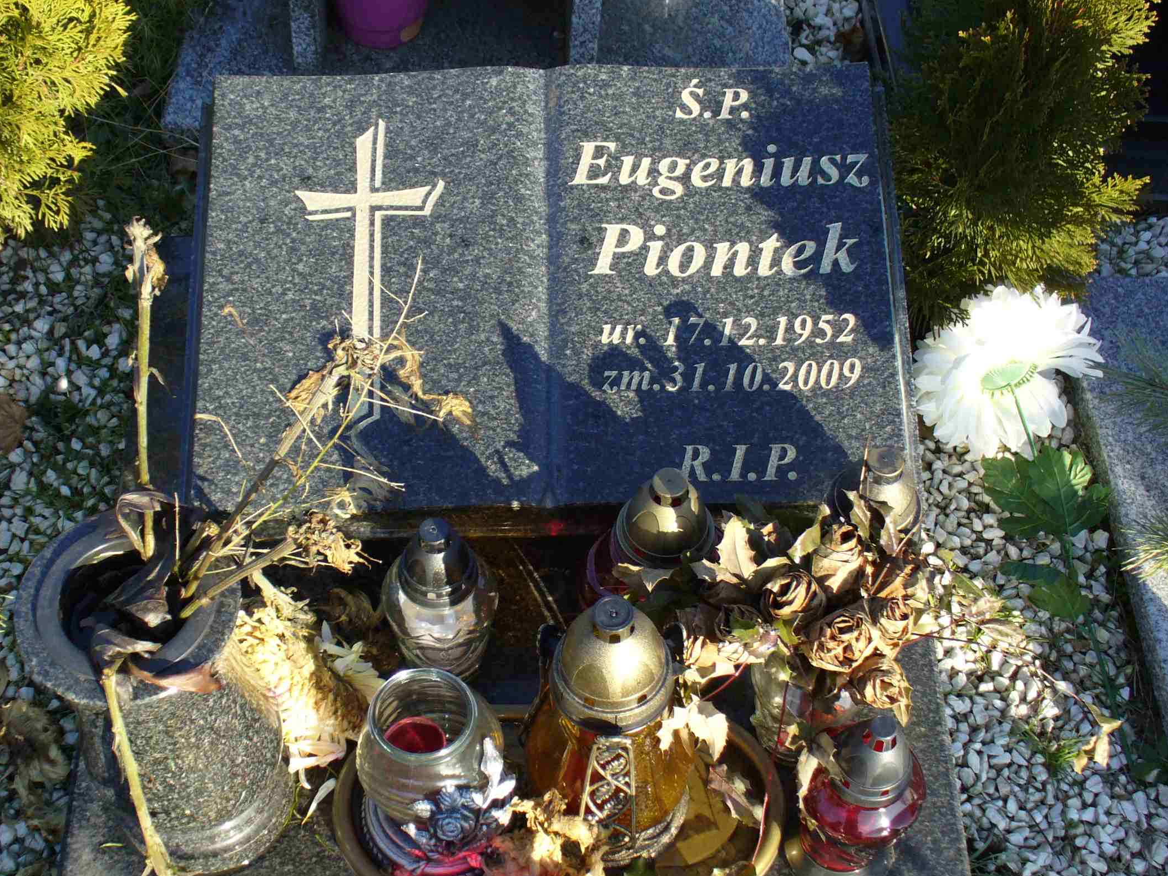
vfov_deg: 32.2
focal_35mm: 45
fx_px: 1518
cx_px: 567
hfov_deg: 42.1
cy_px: 452
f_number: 2.8
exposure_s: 1/320
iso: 80
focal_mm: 6.1
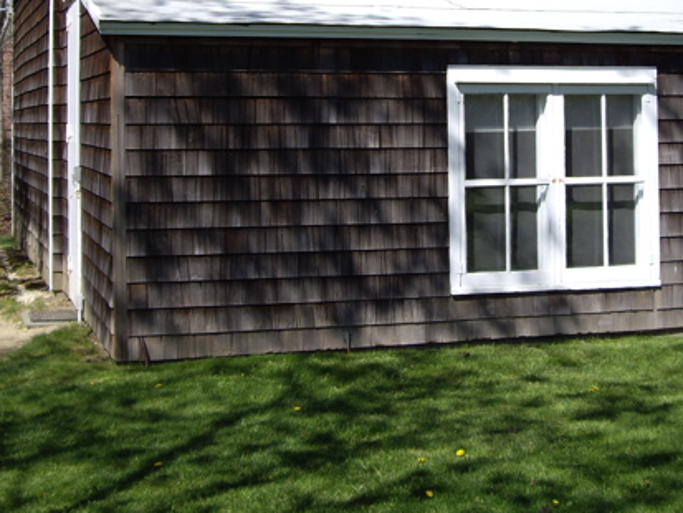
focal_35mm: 69
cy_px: 109
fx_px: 1362
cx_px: 433
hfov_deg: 28.0
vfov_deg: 21.1
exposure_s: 1/1000
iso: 64
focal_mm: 7.9
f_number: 2.8
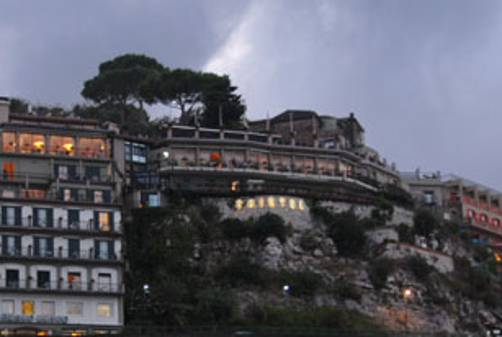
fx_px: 1523
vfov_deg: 12.5
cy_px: 285
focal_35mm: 109
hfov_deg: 18.7
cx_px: 173
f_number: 4.2
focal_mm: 36
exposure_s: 1/13
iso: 200
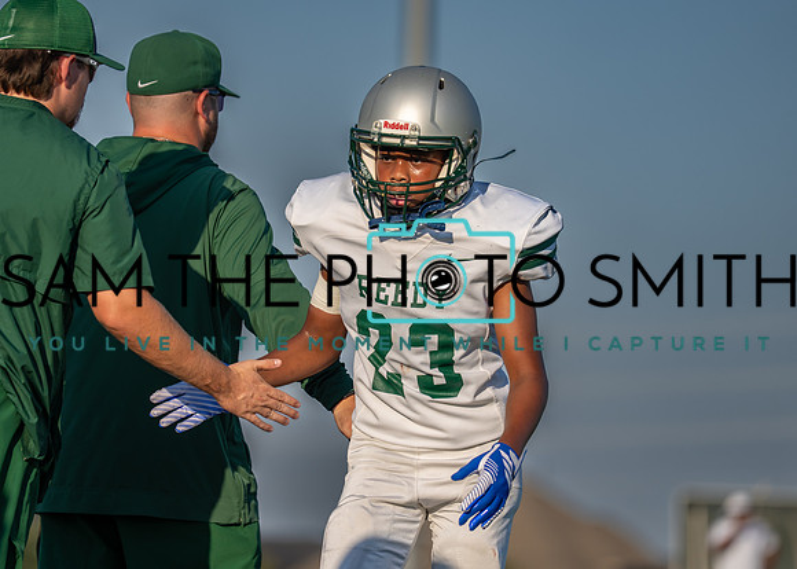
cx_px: 375
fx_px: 5536
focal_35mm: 245
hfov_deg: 8.2
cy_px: 251
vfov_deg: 5.9
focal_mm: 188
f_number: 2.8
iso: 100
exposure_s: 1/3200
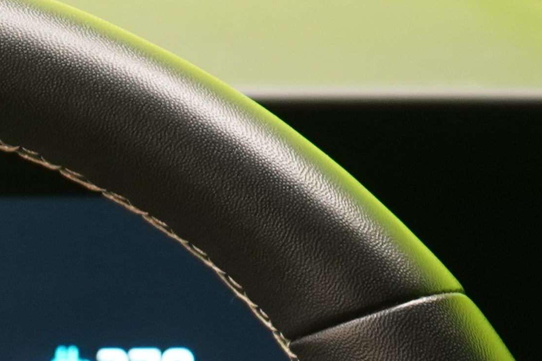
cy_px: 917
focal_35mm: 217
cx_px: -273
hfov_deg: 9.2
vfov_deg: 6.0
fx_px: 3266
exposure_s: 1/20
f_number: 4.5
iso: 1250
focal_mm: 40
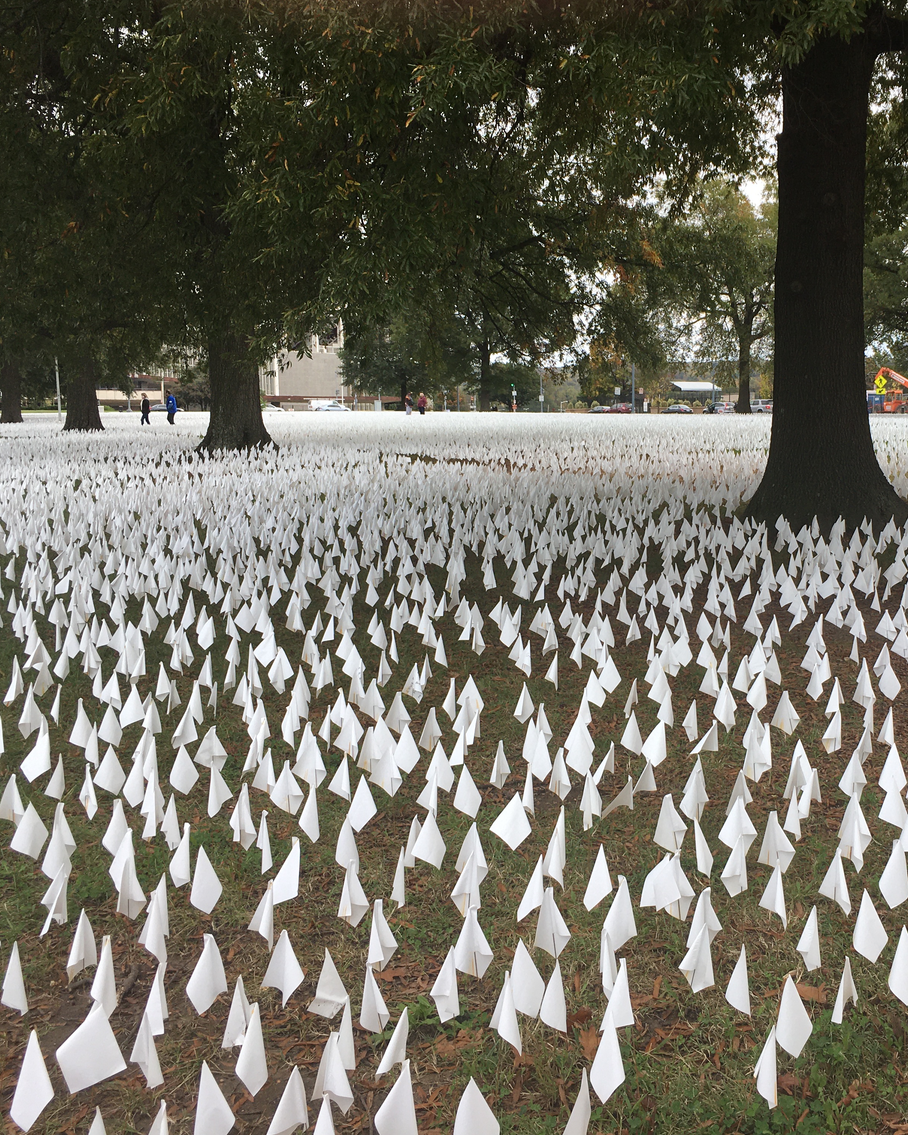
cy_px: 565
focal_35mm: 38
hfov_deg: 38.5
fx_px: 1276
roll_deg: -0.8
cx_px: 643
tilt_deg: -5.6
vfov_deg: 47.9
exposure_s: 1/422
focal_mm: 4.15
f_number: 2.2
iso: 25
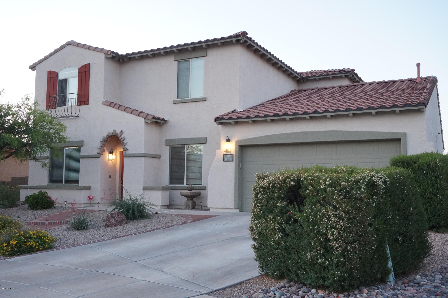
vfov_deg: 36.8
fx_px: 448
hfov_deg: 53.2
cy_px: 149
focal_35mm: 36
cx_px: 224
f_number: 6.3
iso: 2000
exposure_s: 1/125
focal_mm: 24
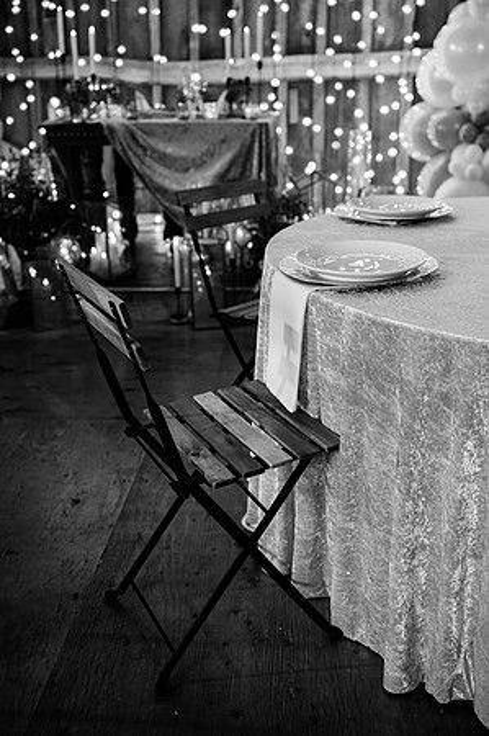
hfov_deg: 33.3
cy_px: 368
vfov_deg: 48.5
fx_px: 817
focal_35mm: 40
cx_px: 244
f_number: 3.5
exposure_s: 1/200
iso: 1000
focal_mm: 40
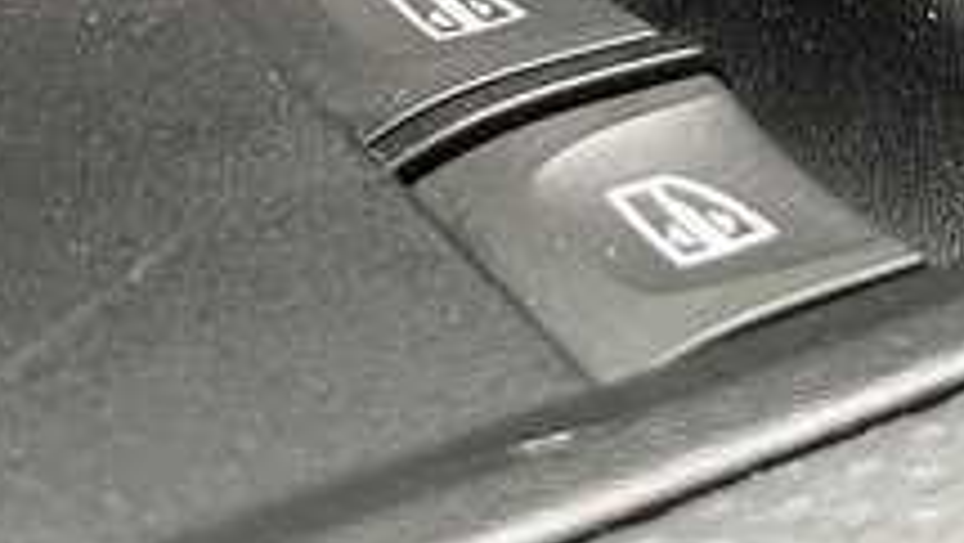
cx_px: 776
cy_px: -139
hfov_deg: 21.1
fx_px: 2556
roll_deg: +11.1
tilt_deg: -23.6
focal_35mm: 100
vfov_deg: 11.8
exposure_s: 1/60
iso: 160
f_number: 1.6
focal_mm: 5.1
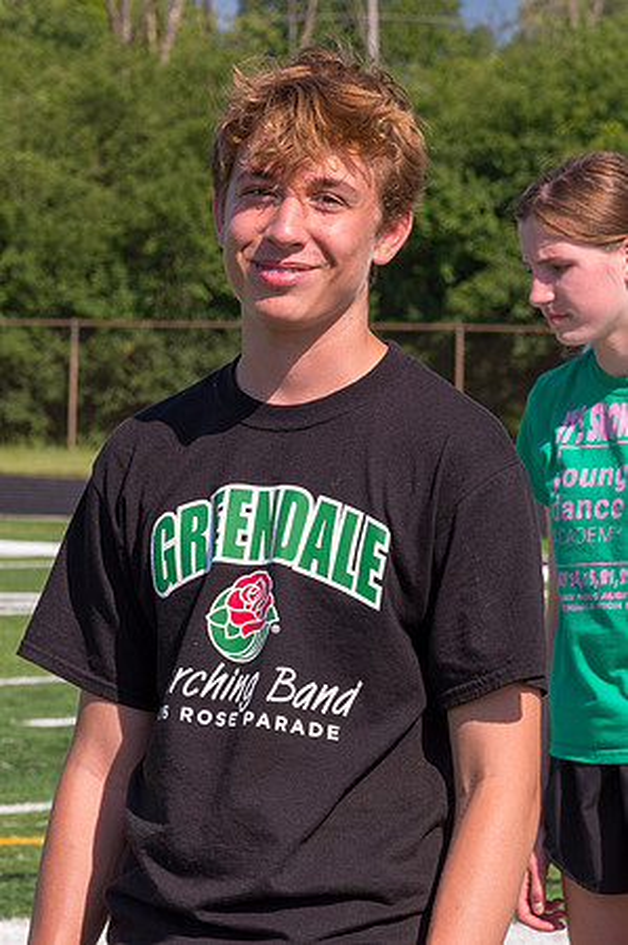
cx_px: 324
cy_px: 388
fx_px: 6096
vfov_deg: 8.9
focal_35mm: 232
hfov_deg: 5.9
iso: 1250
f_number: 13
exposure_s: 1/400
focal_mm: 120
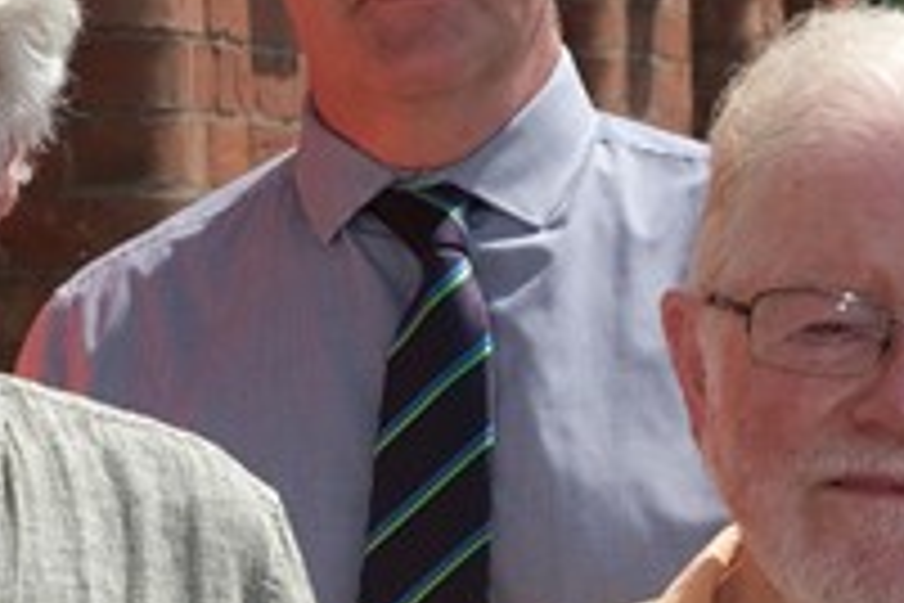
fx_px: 5700
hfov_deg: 8.9
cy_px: 189
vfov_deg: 6.1
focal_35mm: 227
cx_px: -396
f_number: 9
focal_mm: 32.9
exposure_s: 1/800
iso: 400
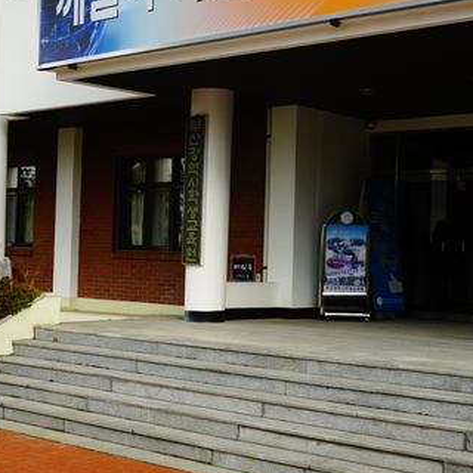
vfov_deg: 26.5
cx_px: 214
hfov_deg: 26.5
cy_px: 241
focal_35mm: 65
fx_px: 1005
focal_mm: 35
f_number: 5.6
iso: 125
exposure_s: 1/60
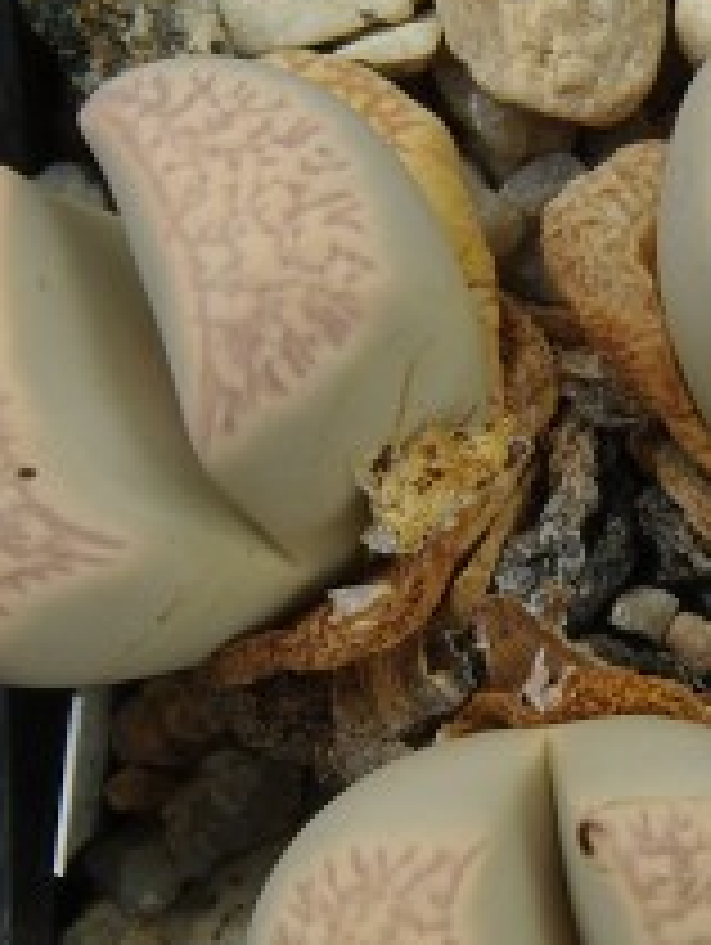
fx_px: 4947
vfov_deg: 10.9
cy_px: 542
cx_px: 760
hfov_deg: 8.2
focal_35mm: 181
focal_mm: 53
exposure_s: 1
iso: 100
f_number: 38
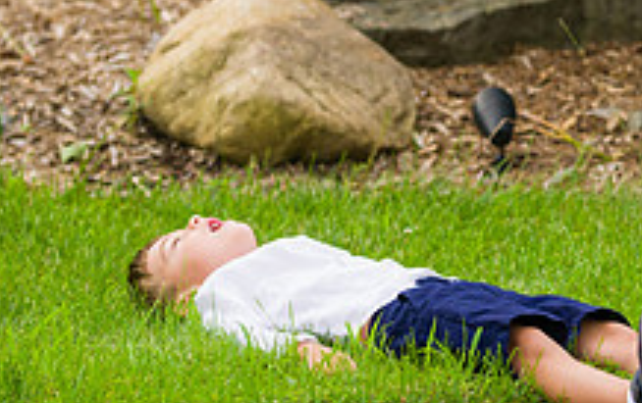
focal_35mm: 249
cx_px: 727
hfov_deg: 8.3
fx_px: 4363
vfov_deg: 5.3
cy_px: 22
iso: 200
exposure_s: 1/640
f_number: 4
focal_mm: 92
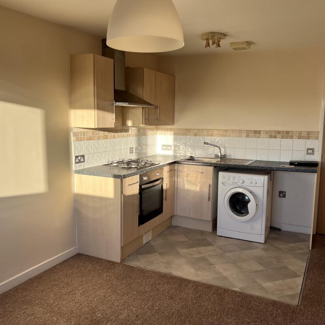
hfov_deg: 52.5
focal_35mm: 31
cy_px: 162
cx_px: 171
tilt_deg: -8.3
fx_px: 329
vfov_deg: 52.5
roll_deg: -0.8
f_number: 1.5
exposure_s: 1/375
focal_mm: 5.7
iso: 50
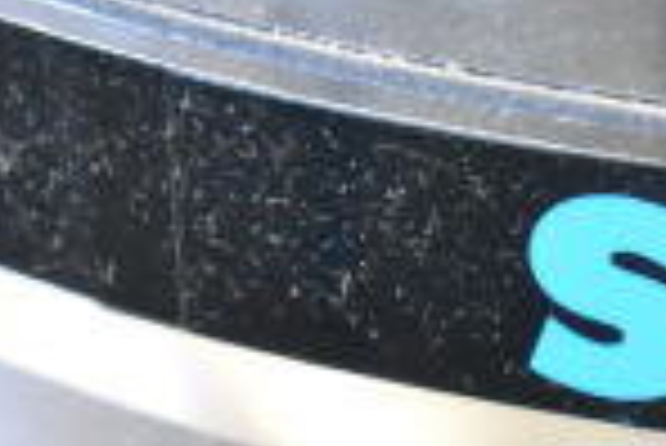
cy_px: 282
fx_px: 6279
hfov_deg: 5.9
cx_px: 1246
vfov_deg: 4.1
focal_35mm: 339
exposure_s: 1/100
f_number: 5.6
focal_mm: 55
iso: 7200
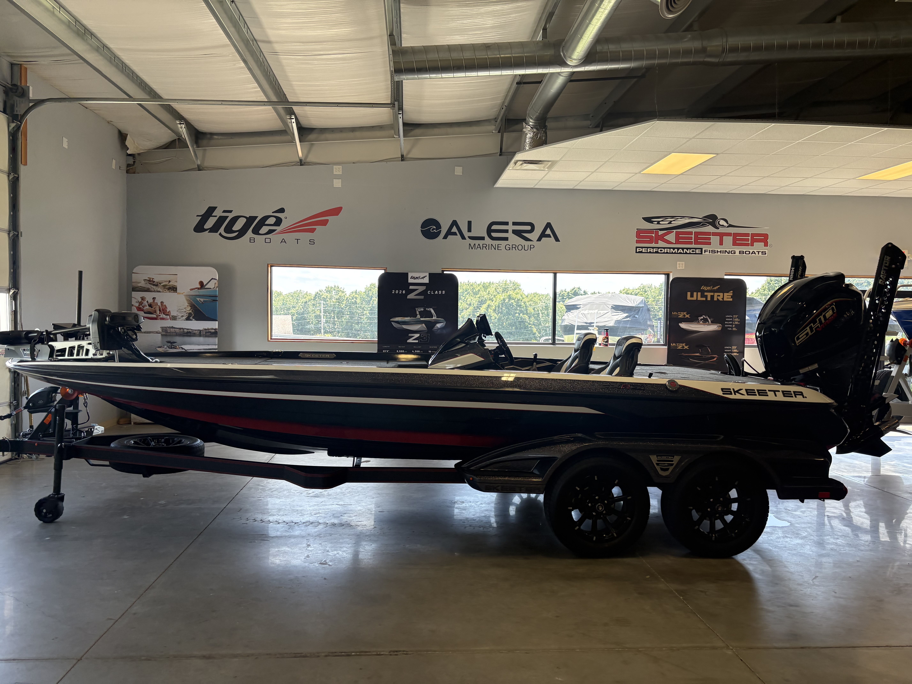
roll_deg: -0.4
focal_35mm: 26
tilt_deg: -2.0
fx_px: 685
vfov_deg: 53.1
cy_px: 342
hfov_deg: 67.3
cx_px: 456
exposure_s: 1/204
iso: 100
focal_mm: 5.96
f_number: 1.6
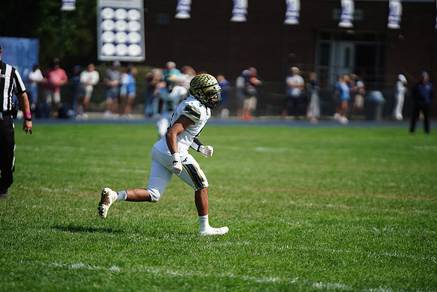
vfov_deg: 4.6
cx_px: 218
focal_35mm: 300
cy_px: 146
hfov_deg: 6.9
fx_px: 3642
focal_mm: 300
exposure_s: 1/5000
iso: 400
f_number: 2.8
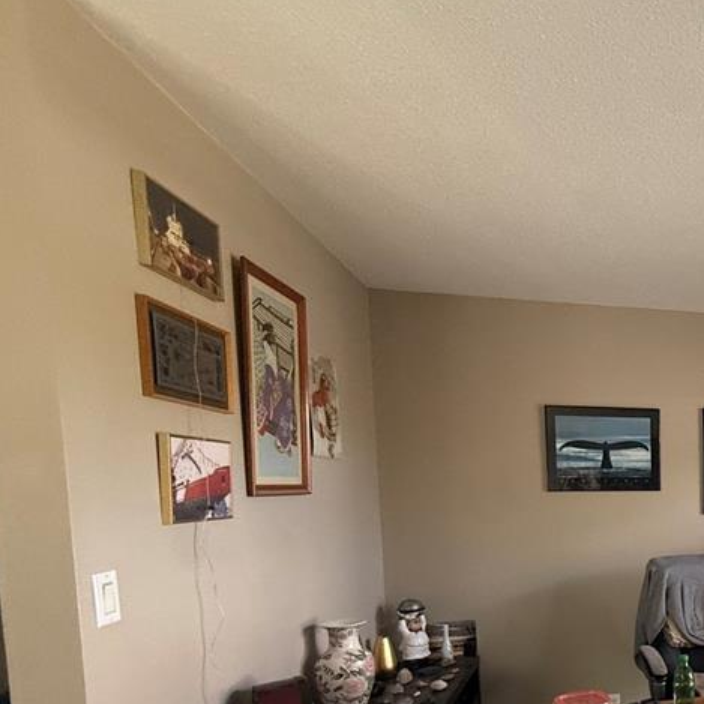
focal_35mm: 27
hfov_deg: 45.8
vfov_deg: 55.9
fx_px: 621
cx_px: 757
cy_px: 536
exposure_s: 1/60
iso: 400
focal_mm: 2.22
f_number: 2.2
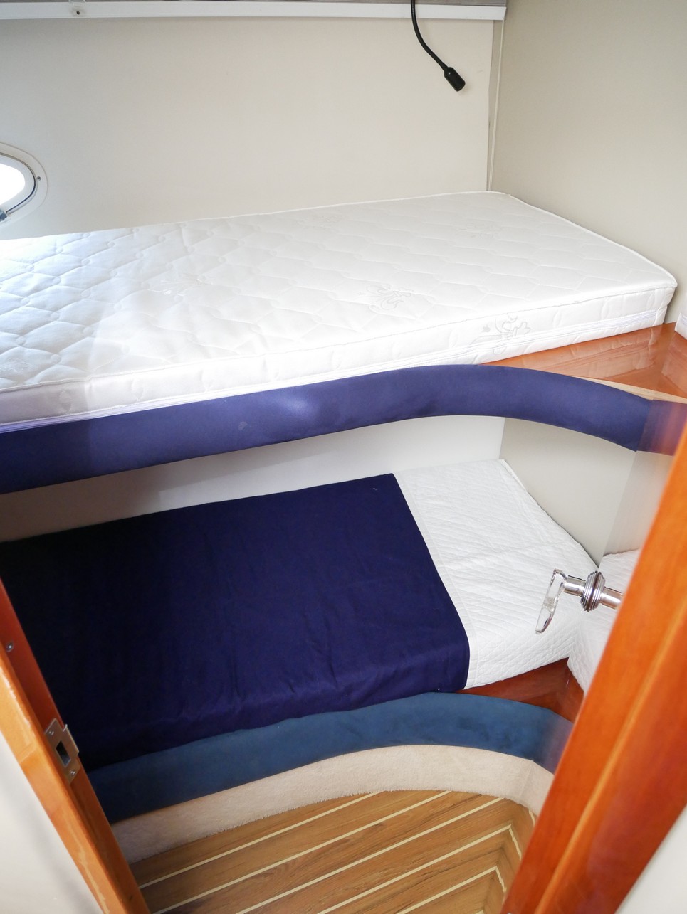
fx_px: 635
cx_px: 344
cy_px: 457
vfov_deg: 71.6
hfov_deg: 56.9
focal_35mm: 24
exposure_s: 1/60
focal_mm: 12
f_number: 3.5
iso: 1600
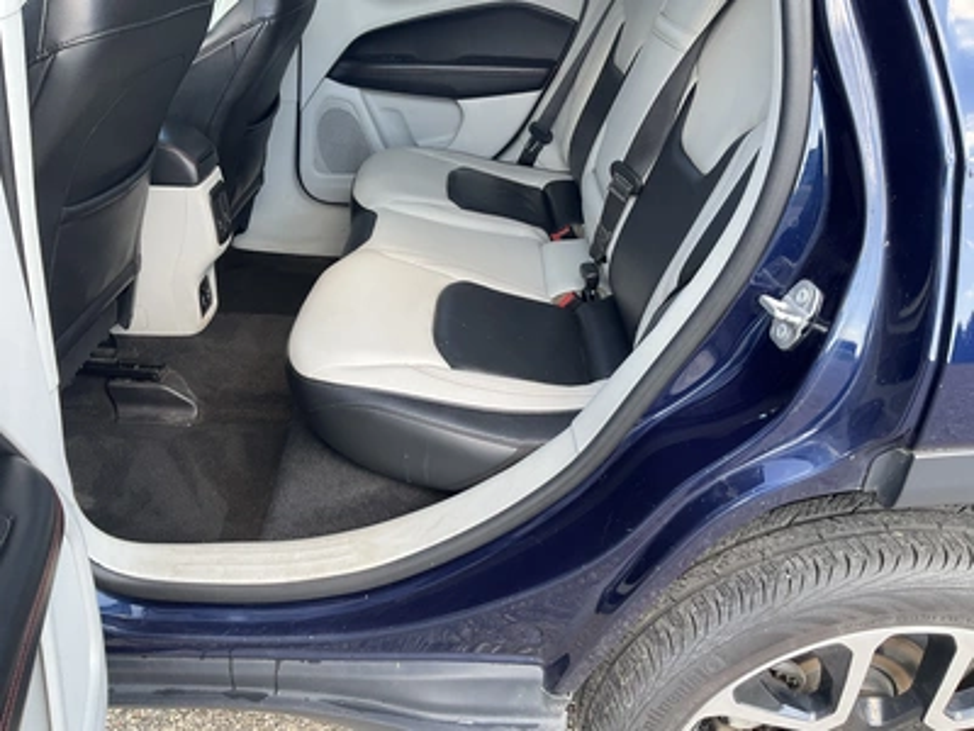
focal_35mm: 29
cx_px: 487
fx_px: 816
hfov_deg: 61.7
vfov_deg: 48.2
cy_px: 366
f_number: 1.8
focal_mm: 3
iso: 25
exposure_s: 1/122
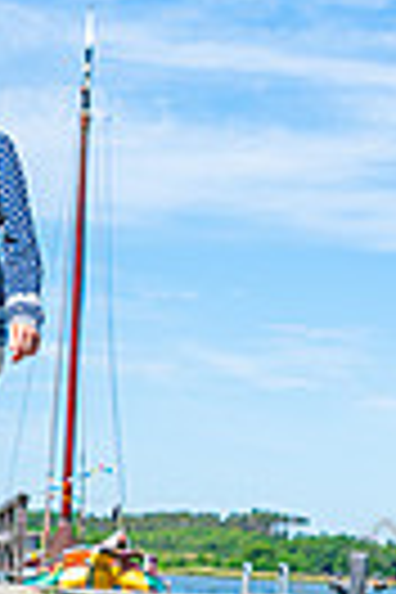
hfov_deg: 11.4
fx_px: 1963
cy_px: 765
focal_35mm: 119
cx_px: 45
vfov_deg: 16.3
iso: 100
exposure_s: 1/1000
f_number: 2.8
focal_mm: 35
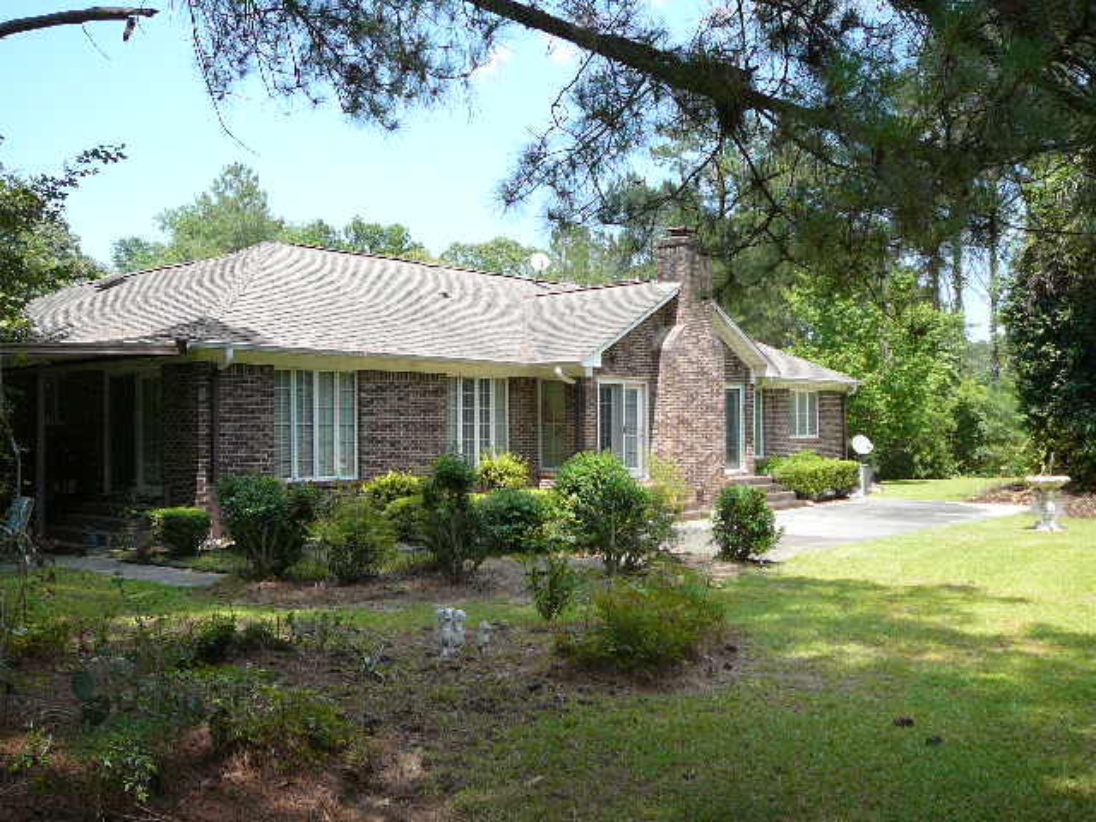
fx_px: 1108
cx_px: 548
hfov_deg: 52.6
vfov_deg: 40.7
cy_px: 411
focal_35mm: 35
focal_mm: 5.2
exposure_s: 1/500
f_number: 2.8
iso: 80
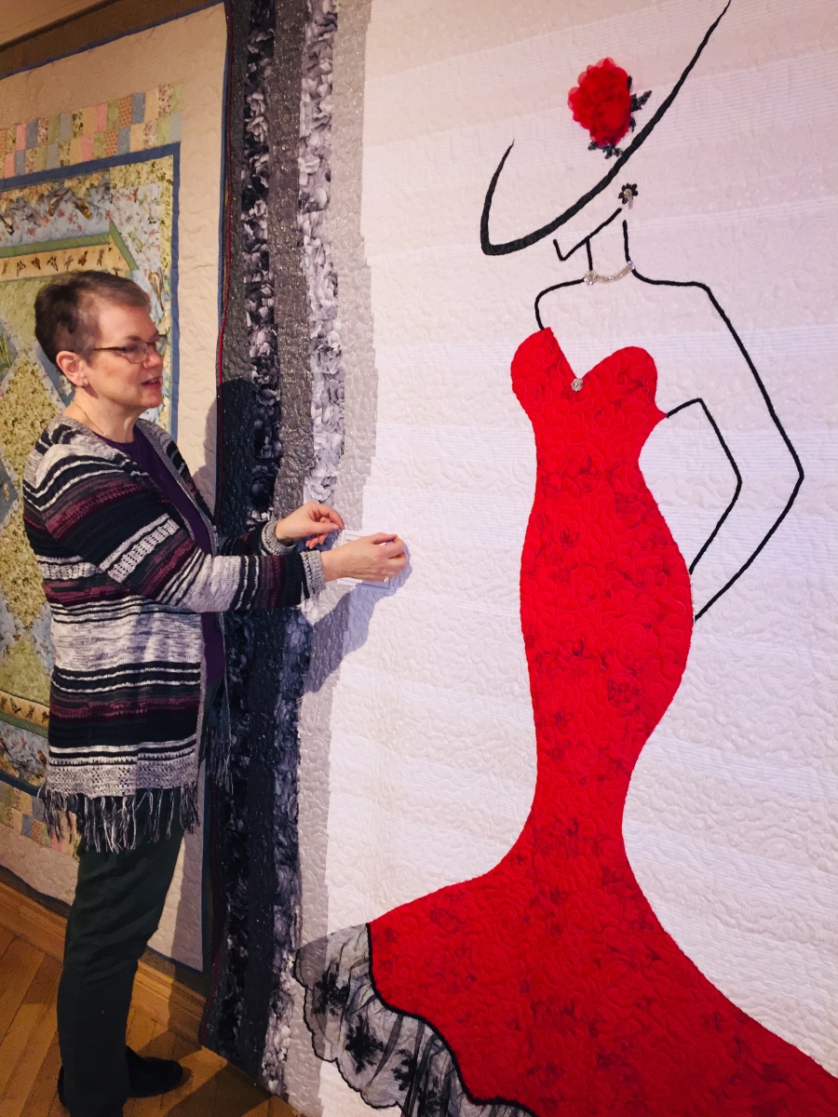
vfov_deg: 61.7
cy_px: 558
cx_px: 419
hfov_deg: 48.2
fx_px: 936
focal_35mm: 29
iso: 100
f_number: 2.2
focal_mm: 4.15
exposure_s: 1/30
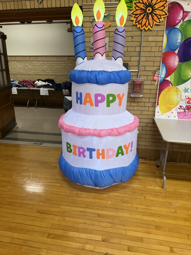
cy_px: 128
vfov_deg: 71.6
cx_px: 96
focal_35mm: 24
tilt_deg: -19.7
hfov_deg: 56.8
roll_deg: +1.0
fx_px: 177
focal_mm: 6.76
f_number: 1.78
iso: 125
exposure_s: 1/60
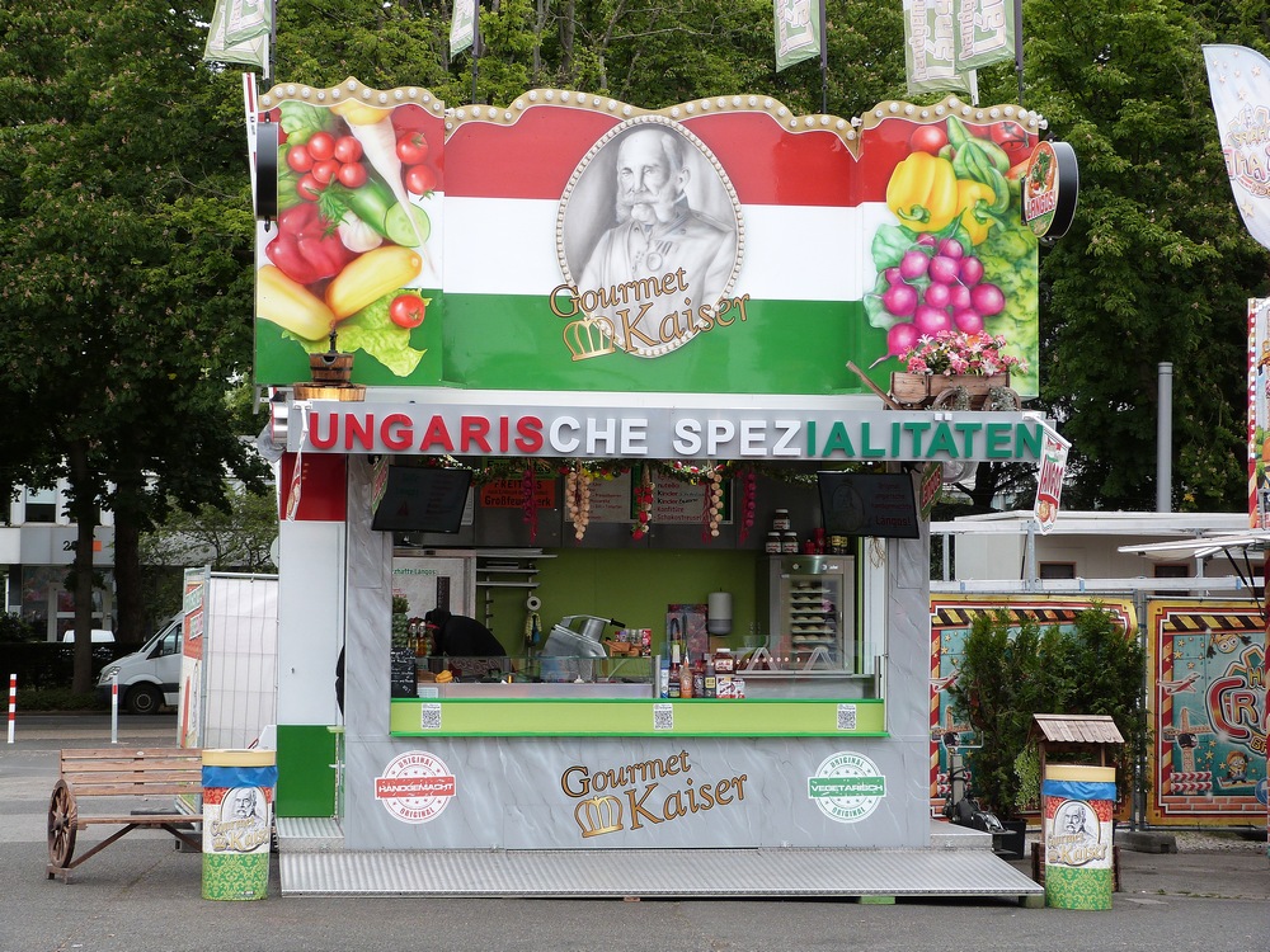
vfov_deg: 19.6
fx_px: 2752
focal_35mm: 75
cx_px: 635
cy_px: 476
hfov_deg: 26.0
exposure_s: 1/200
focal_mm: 13.5
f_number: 4
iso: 100
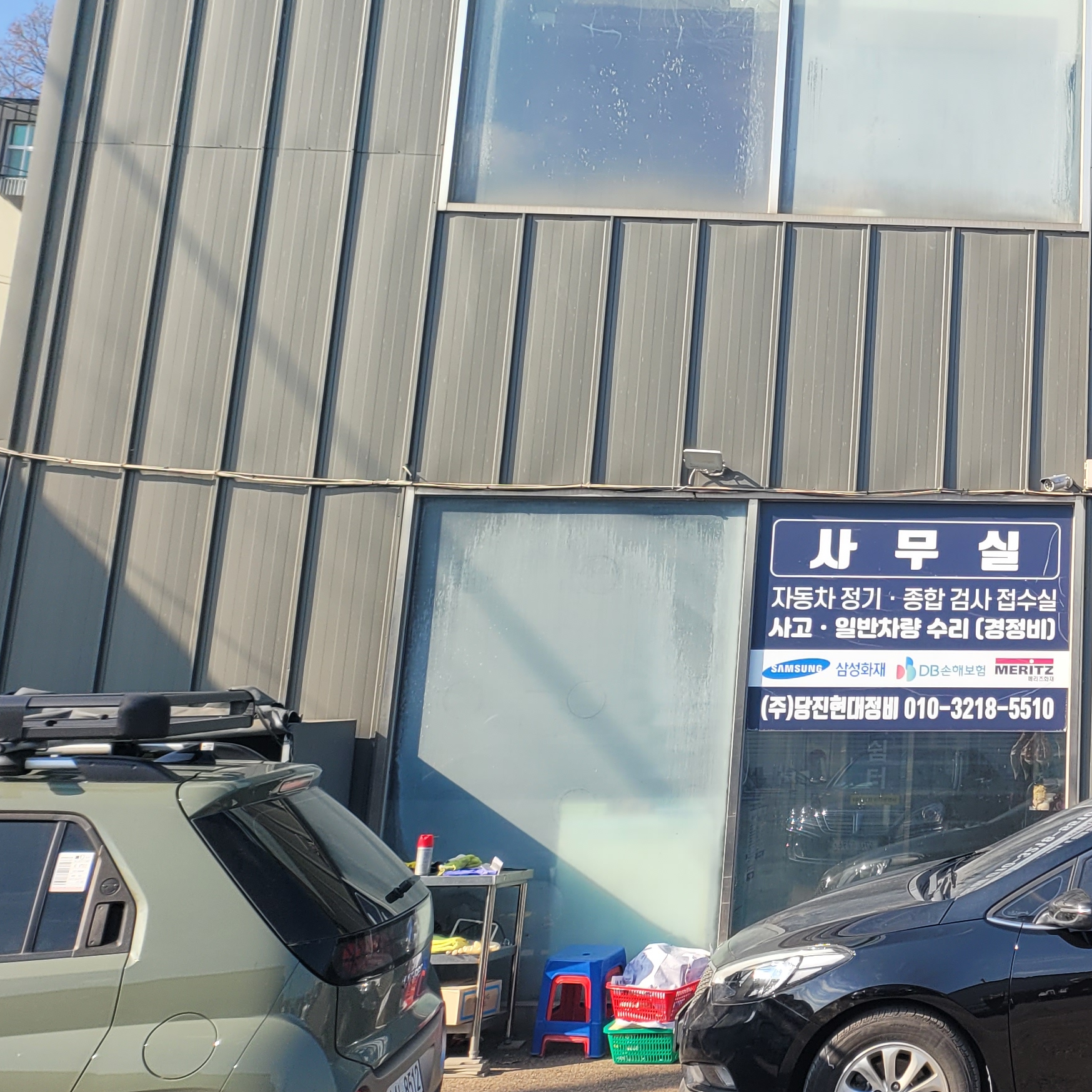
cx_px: 1188
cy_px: 324
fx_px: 1892
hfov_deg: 29.2
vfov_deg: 31.8
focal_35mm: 53
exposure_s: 1/1283
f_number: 1.8
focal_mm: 5
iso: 40
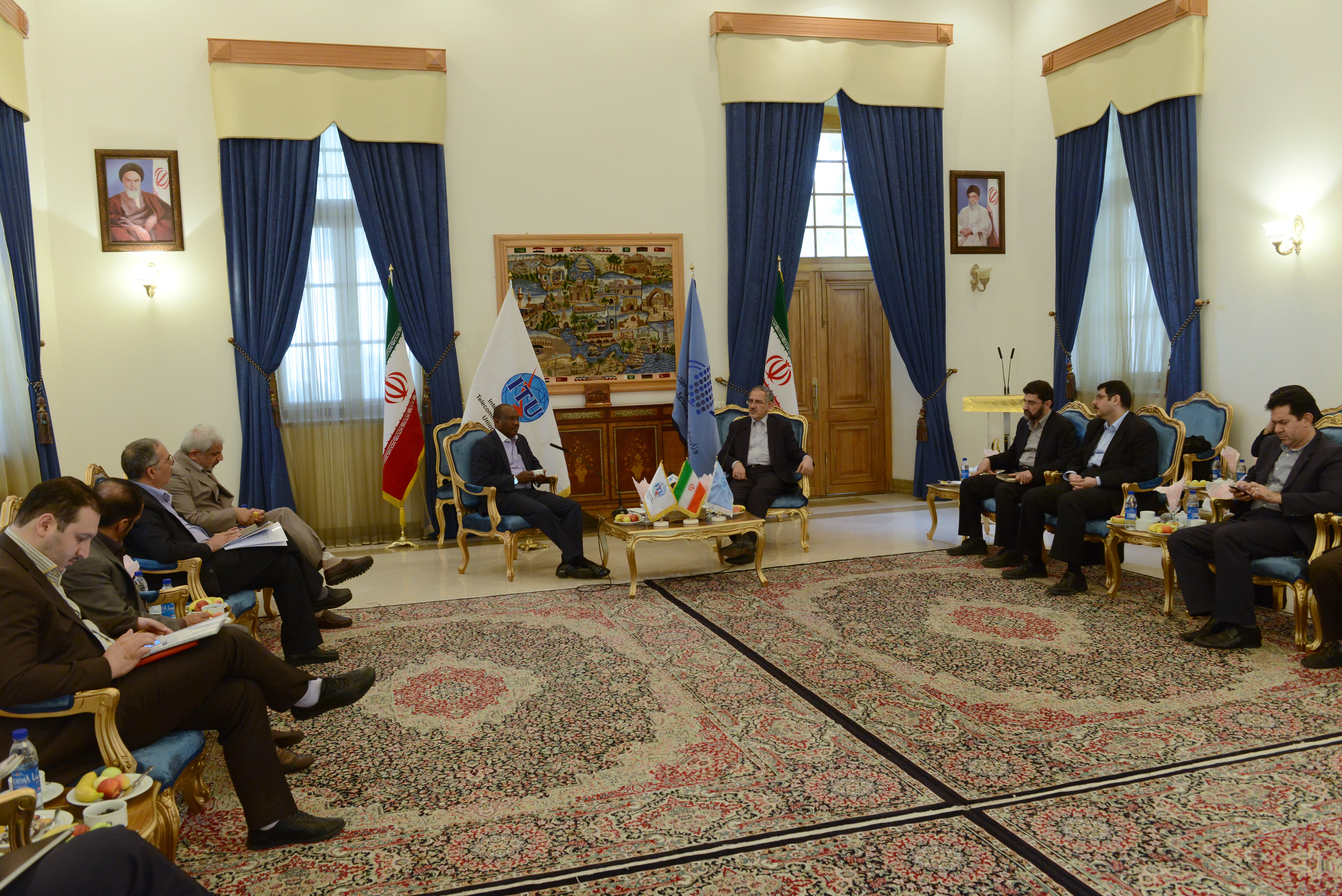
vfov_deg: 45.0
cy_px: 448
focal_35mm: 29
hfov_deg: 63.6
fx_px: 1081
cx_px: 671
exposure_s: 1/40
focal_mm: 29
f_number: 3.5
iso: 2000
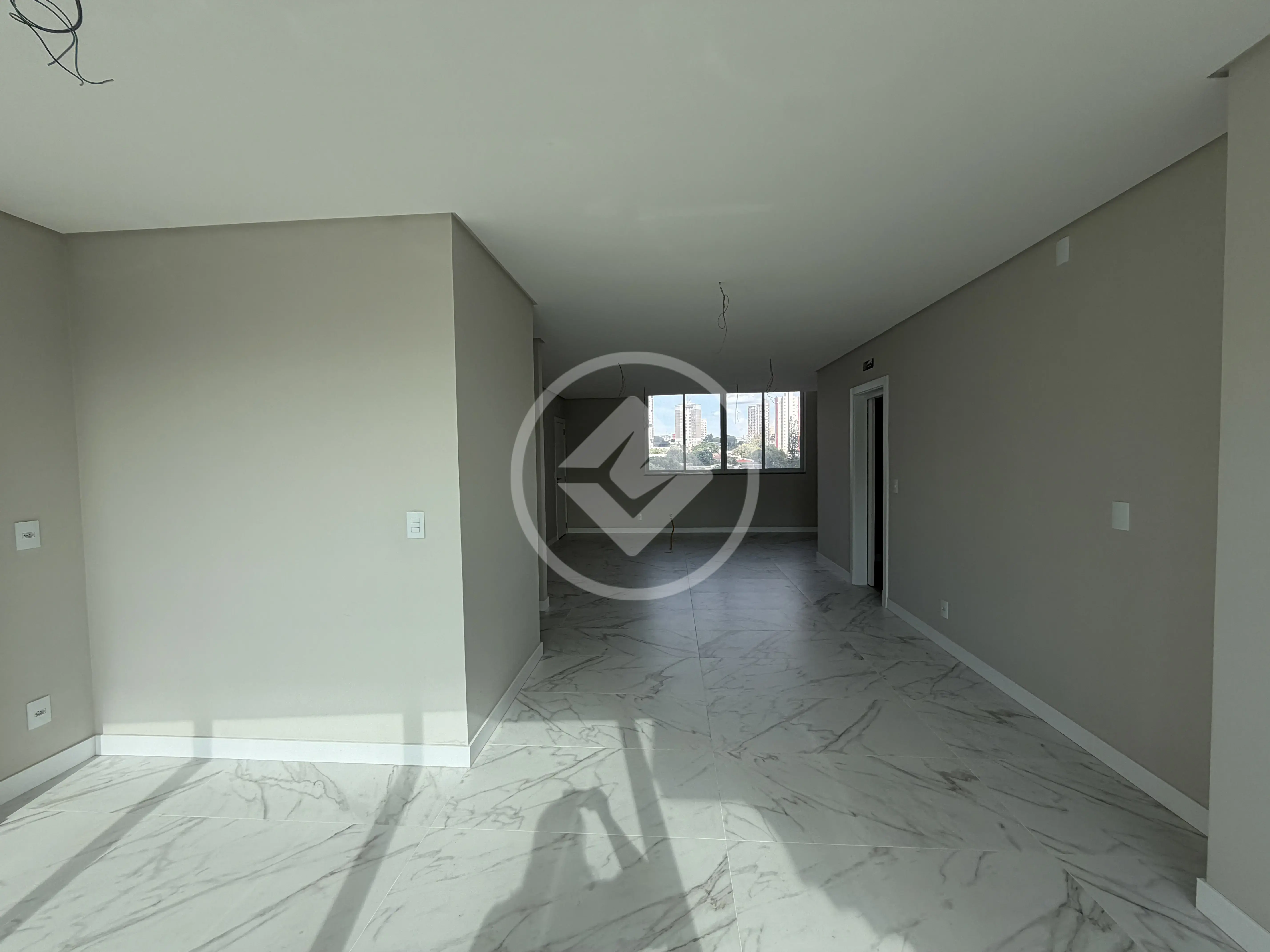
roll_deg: +1.1
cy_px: 476
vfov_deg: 85.7
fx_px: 514
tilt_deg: -2.0
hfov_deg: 102.1
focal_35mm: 14
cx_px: 635
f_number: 2.2
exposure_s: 1/502
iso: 50
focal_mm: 2.22
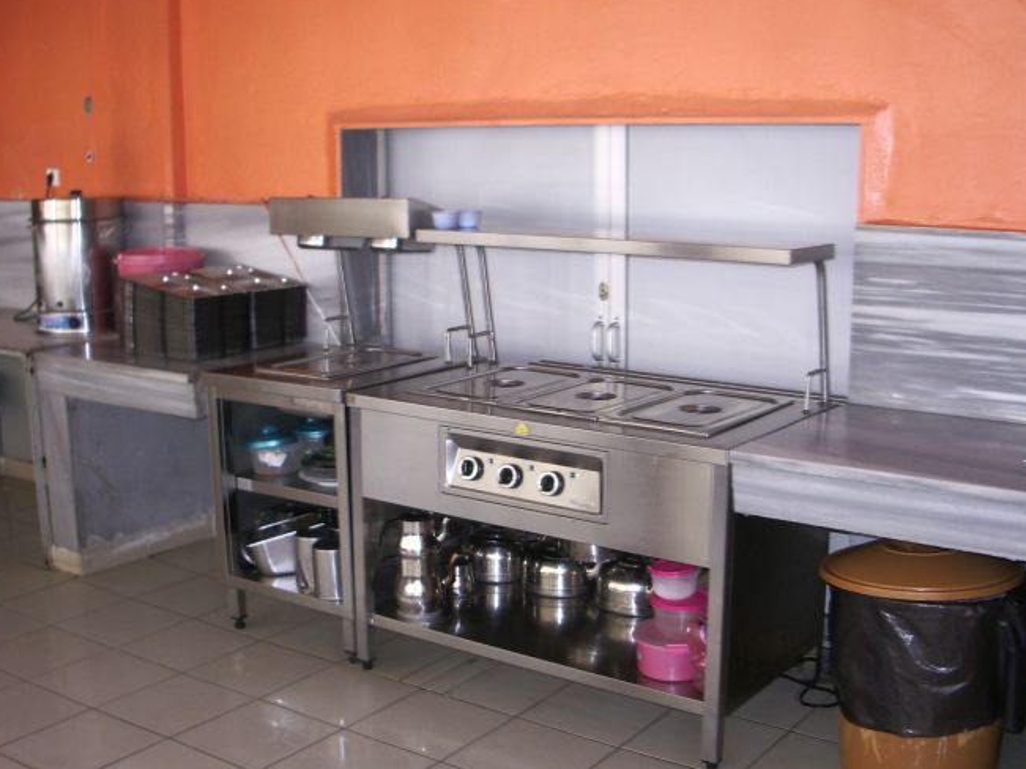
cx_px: 586
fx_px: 1274
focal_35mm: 43
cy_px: 399
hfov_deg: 43.7
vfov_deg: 33.6
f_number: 2.6
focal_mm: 5.8
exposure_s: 1/40
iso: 100
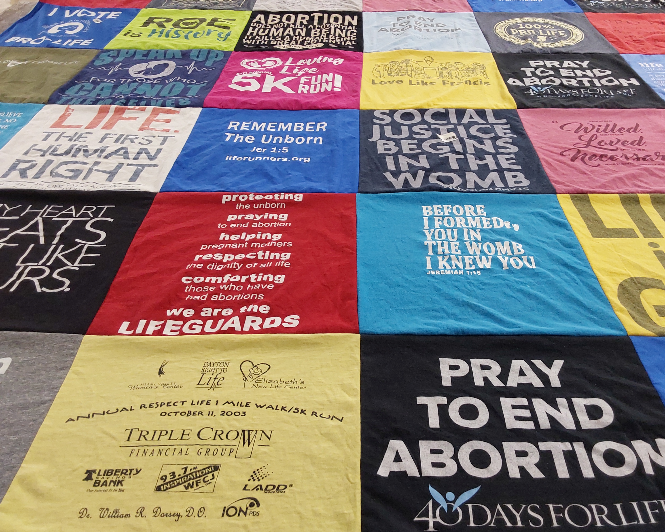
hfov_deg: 58.7
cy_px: 263
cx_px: 363
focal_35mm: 30
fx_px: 590
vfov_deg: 48.5
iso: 100
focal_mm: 2.91
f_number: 1.9
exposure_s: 1/50
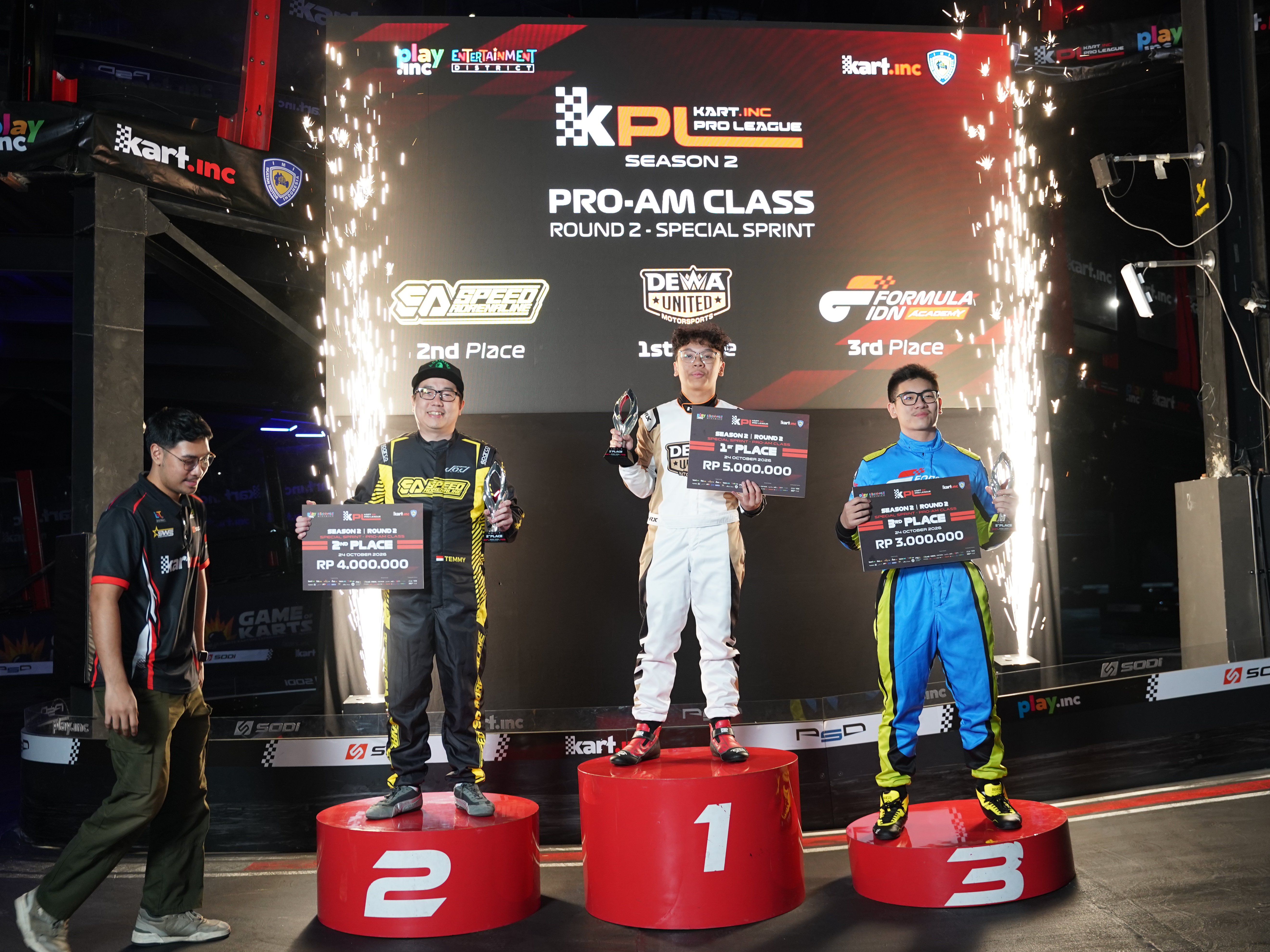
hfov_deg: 53.9
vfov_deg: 41.8
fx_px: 1247
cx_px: 669
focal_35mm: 34
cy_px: 471
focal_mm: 31
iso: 1250
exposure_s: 1/160
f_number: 2.8
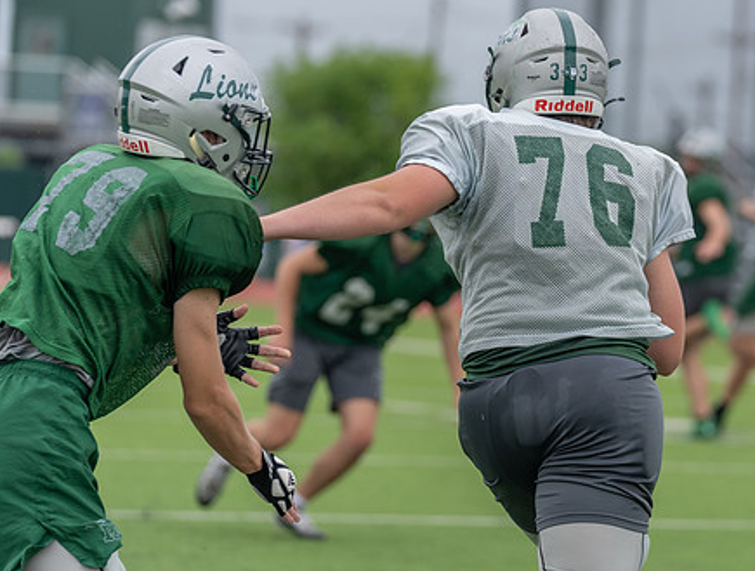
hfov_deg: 7.6
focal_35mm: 260
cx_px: 550
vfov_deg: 5.7
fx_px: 5688
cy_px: 273
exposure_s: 1/1250
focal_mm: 165
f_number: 3.5
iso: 250
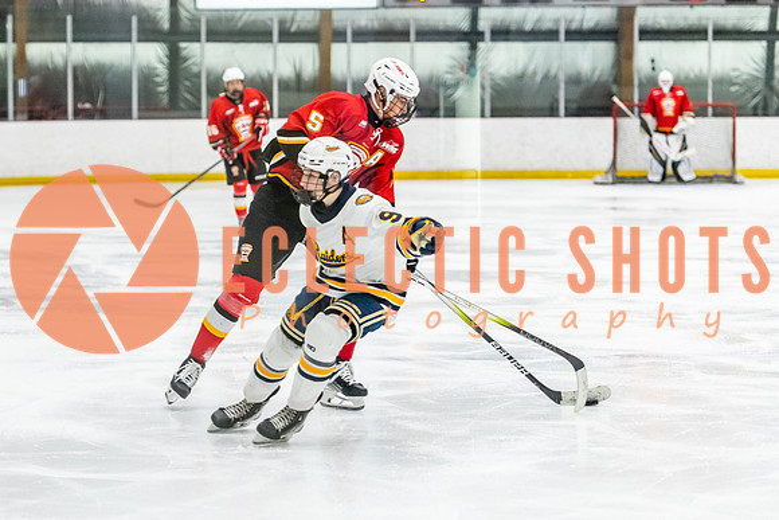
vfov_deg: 8.4
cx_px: 267
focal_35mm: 164
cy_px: 351
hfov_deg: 12.5
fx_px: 3546
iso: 3200
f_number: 2.8
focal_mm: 105
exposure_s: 1/800
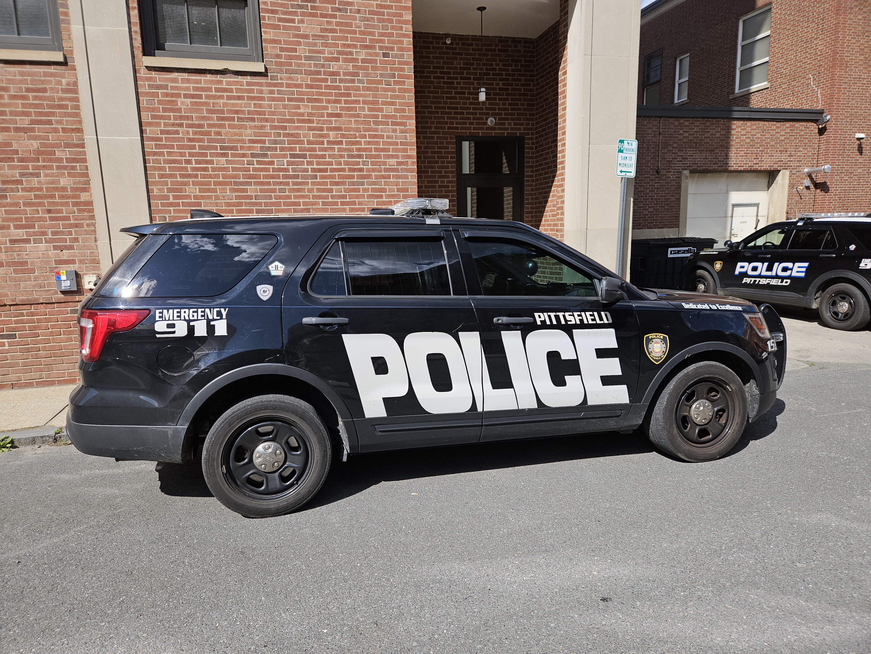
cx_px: 436
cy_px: 327
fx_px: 579
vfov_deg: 58.9
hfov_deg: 73.9
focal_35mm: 23
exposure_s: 1/1457
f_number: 1.8
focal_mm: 5.4
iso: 25
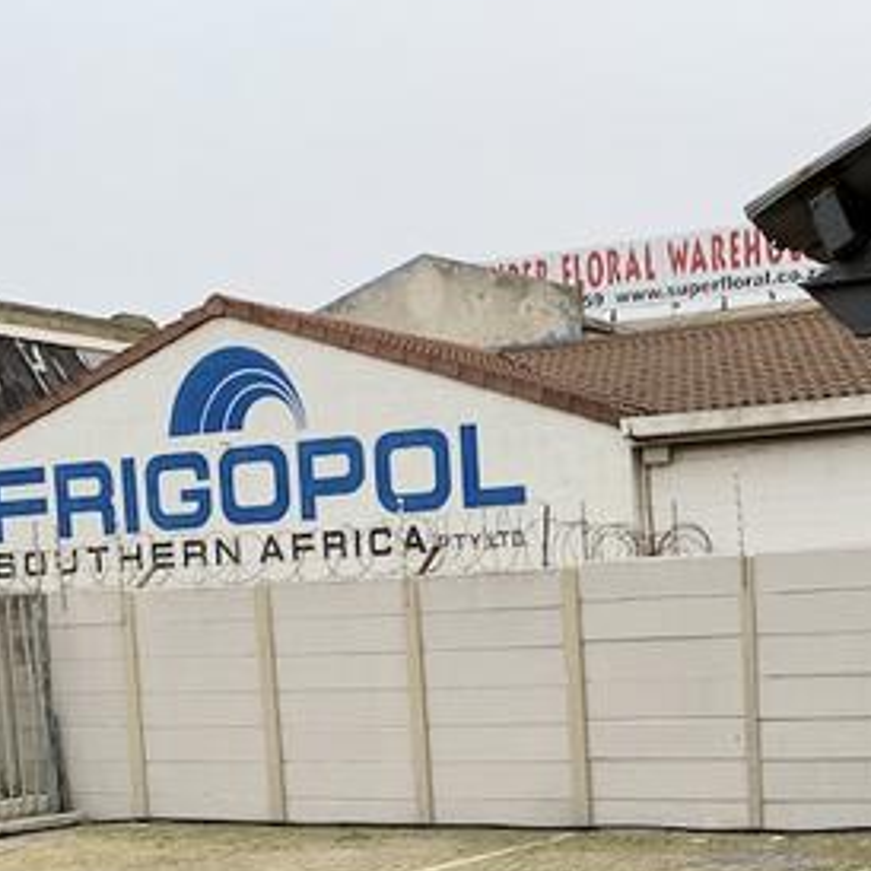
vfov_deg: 24.4
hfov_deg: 25.3
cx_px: 687
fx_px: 1907
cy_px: 900
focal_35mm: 67
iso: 25
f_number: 1.8
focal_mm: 4.25
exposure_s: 1/397
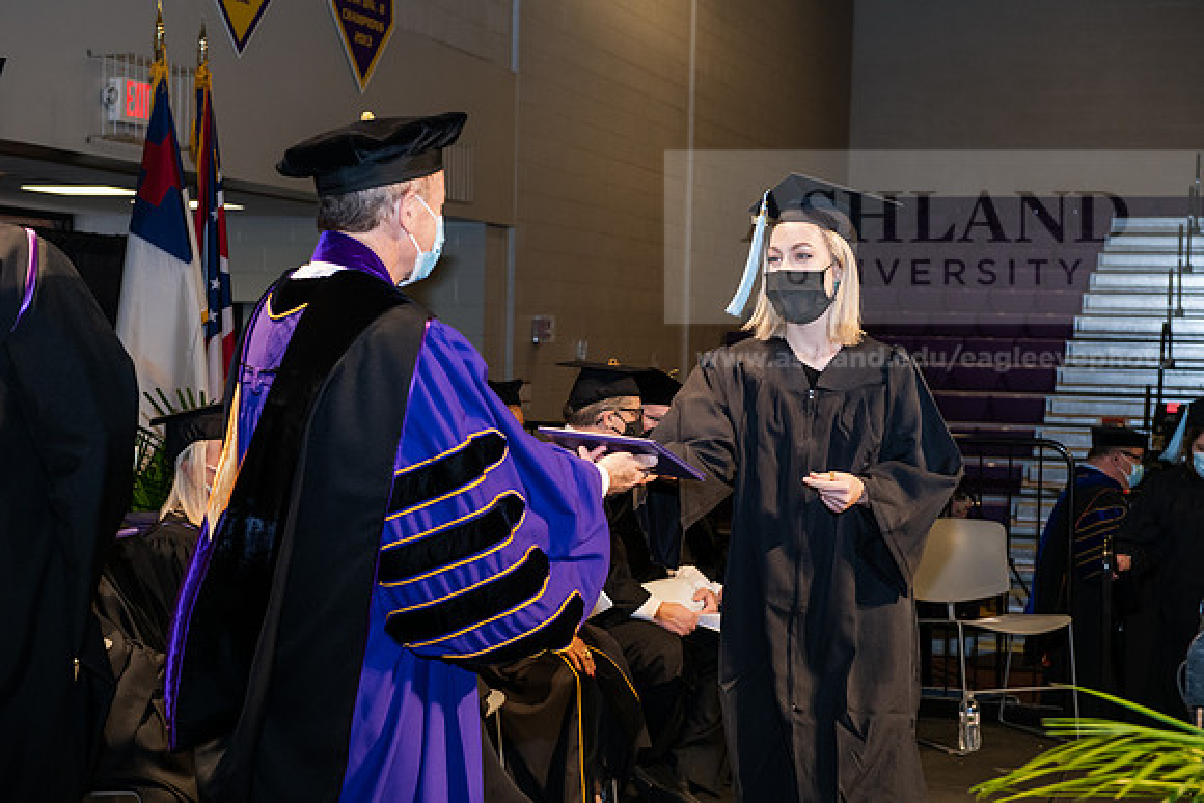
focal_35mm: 62
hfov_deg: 32.4
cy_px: 402
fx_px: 2074
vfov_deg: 21.9
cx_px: 602
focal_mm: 62
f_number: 6.3
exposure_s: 1/200
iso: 1600
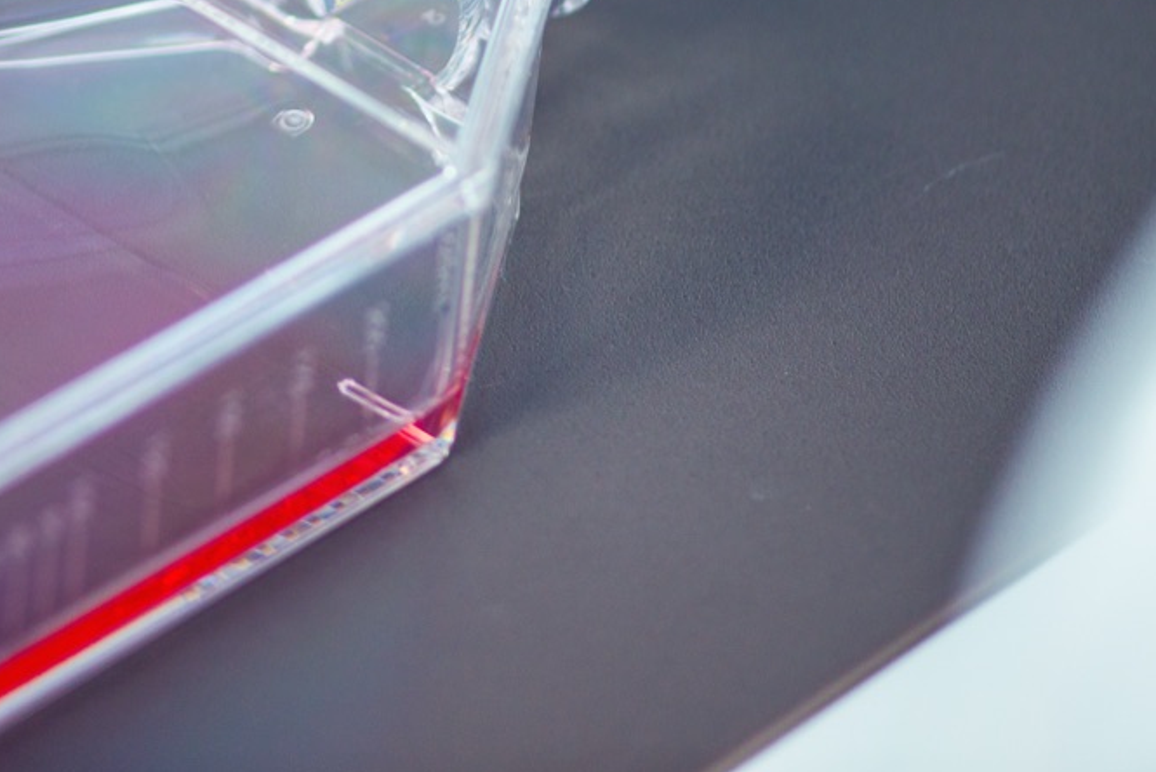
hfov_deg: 6.8
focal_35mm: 303
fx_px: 9733
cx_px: 103
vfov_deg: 4.5
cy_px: -331
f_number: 3.2
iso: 100
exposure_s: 1/160
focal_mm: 105
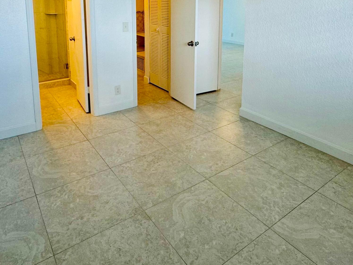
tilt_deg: -9.3
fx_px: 275
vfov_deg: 47.6
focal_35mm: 27
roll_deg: -0.2
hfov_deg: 65.3
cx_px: 170
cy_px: 42
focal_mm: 2.22
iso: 80
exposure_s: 1/120
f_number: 2.2
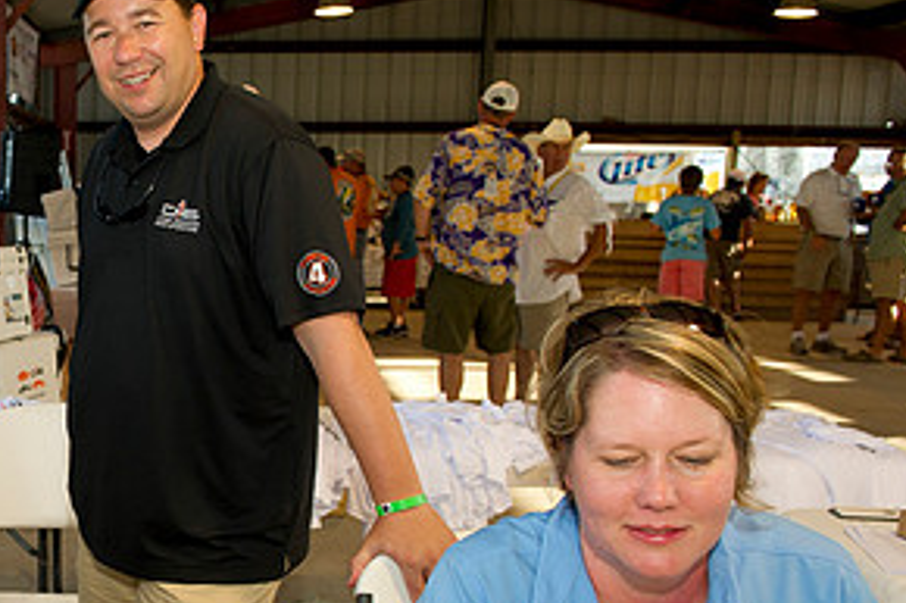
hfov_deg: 35.0
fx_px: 1308
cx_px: 22
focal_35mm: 52
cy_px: 403
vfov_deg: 25.8
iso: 400
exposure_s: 1/250
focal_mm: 26
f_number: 5
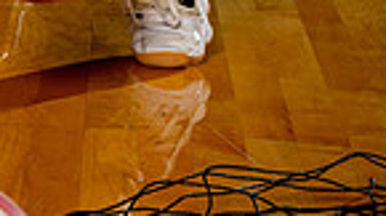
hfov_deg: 10.6
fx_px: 2064
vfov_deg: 5.7
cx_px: -5
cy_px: -379
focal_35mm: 202
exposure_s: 1/250
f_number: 7.1
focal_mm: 62
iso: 400
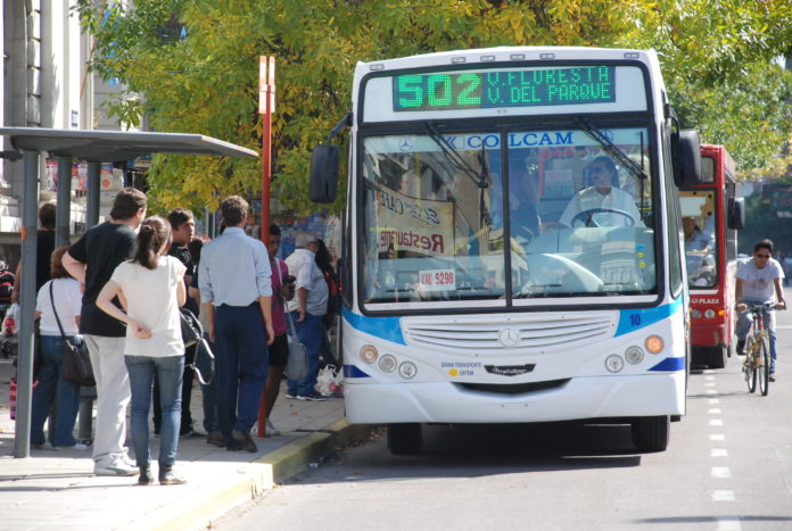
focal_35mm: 168
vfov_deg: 8.2
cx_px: 396
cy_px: 266
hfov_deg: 12.2
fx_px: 3703
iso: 640
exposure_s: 1/640
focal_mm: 112
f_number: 6.3
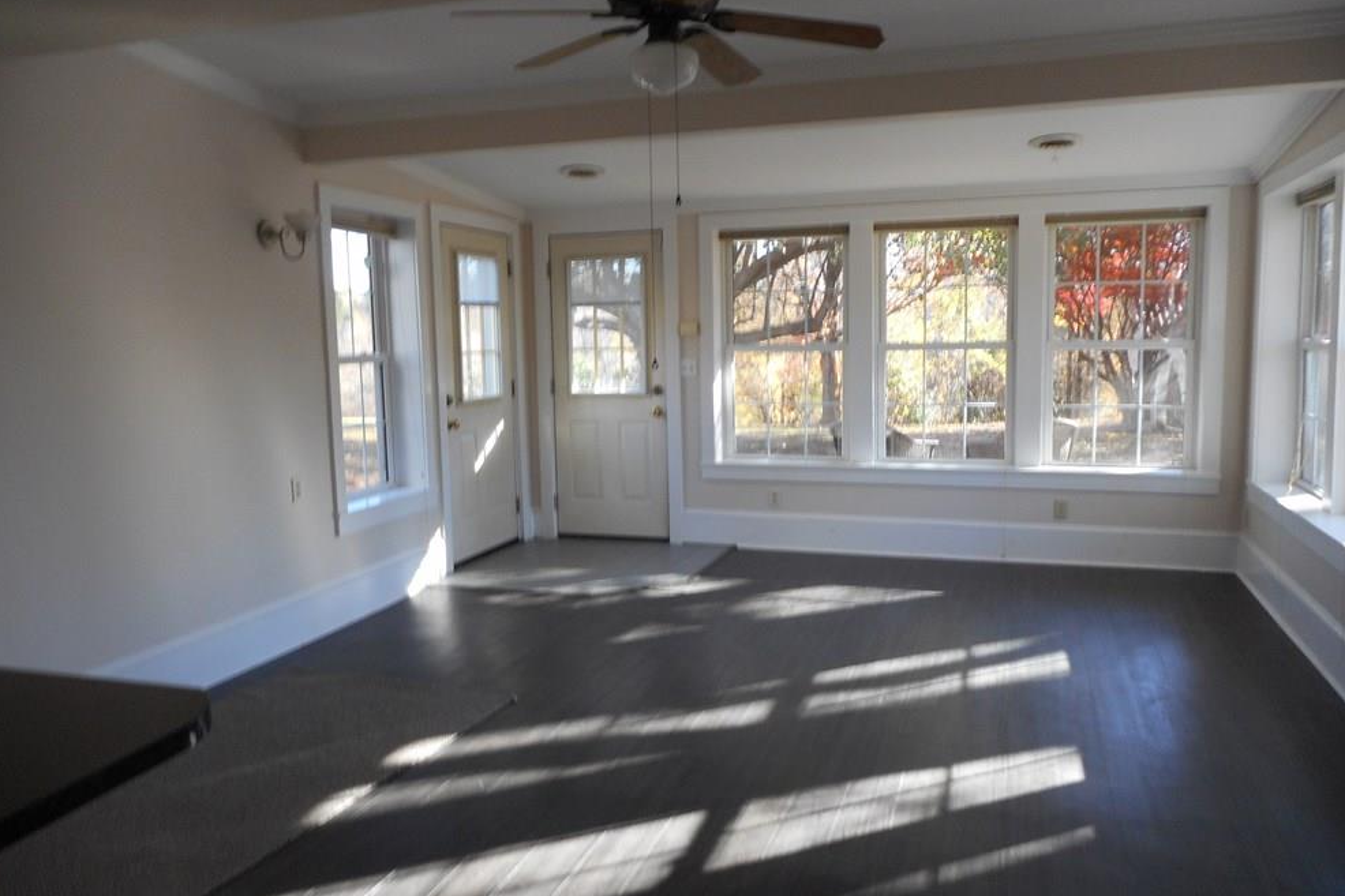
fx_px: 1009
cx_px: 670
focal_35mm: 27
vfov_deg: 47.9
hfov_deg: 67.4
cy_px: 449
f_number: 3.7
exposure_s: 1/30
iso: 140
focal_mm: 4.5
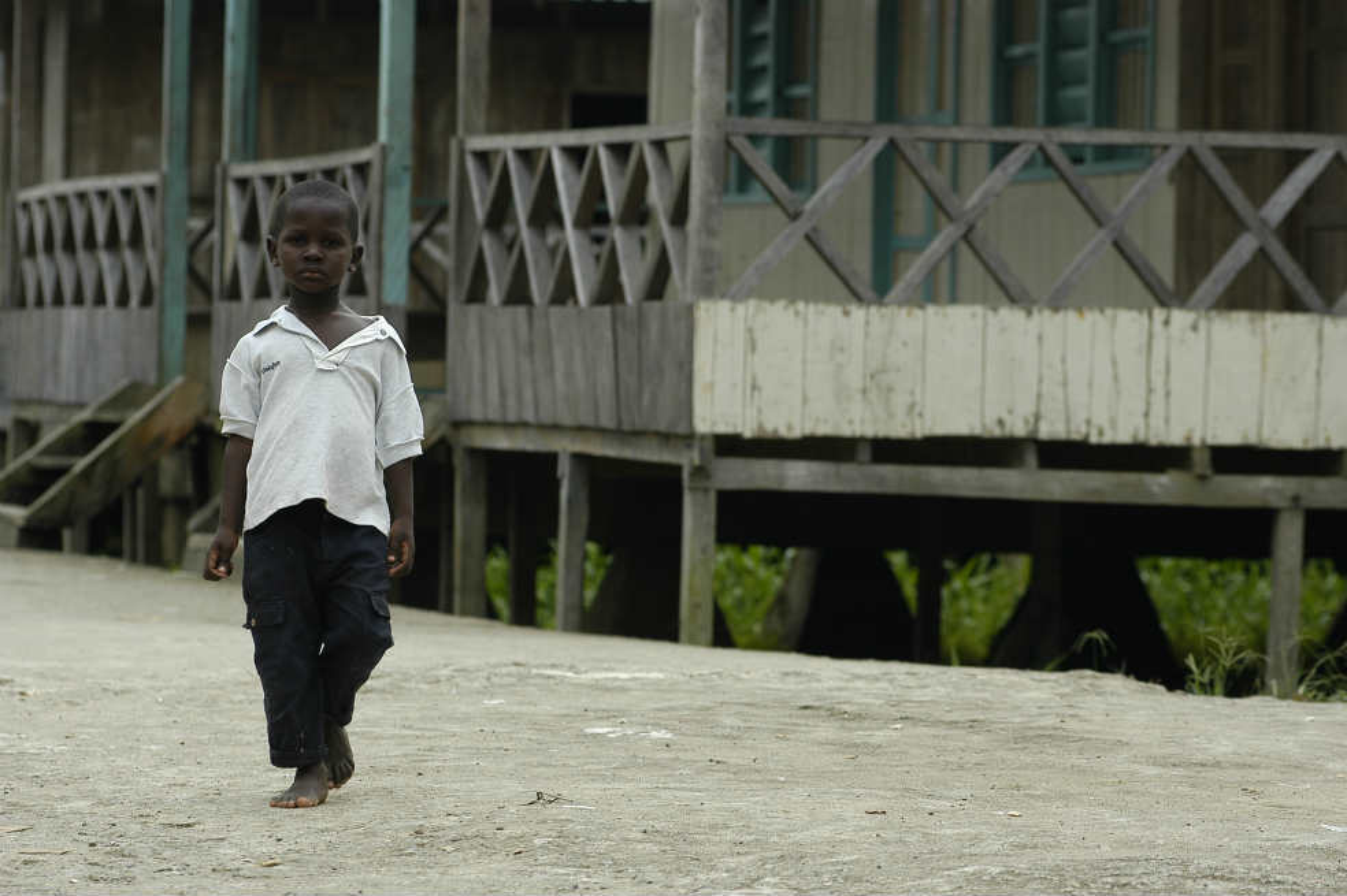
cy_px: 448
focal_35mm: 168
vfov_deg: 8.2
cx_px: 674
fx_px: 6283
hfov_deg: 12.2
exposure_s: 1/640
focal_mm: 112
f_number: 4.5
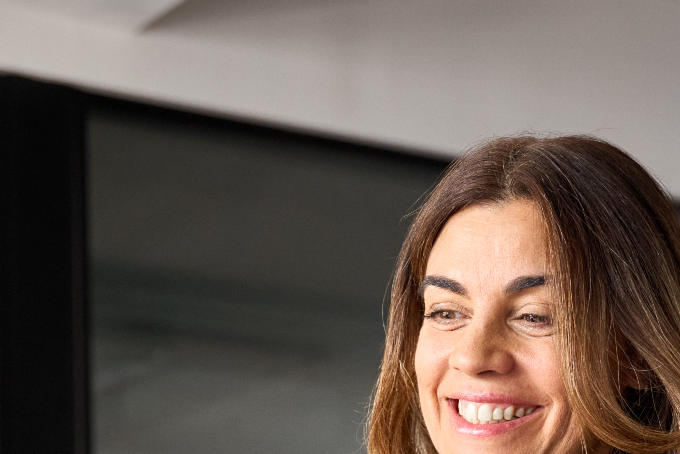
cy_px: 528
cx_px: 408
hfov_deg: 15.9
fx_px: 2438
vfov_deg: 10.5
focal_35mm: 129
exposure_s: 1/160
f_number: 3.2
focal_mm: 36.3
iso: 800
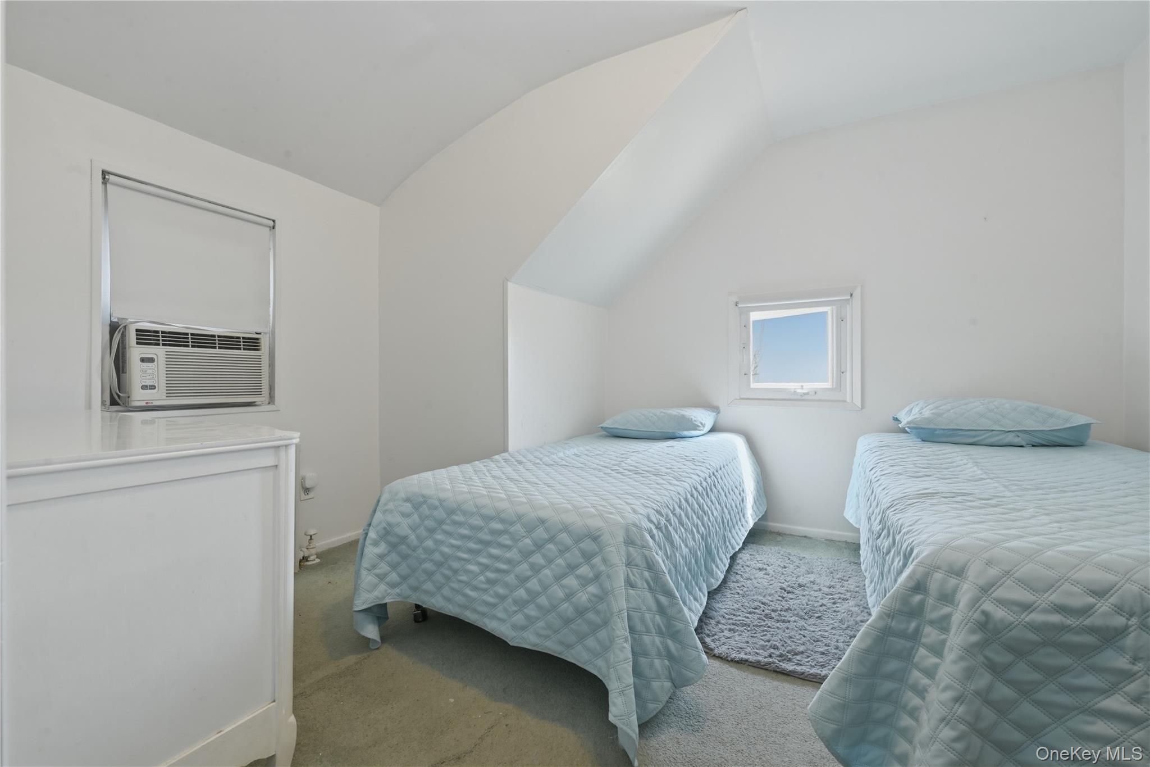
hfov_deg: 100.4
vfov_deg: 77.3
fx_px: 479
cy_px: 384
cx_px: 575
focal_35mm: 15
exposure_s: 1/3.33
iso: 100
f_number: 11
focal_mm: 15
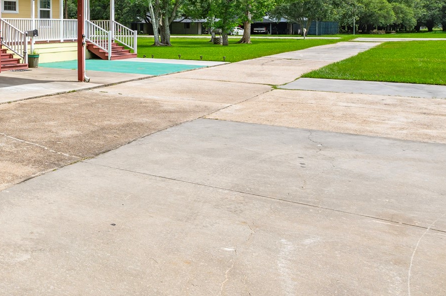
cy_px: 34
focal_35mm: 39
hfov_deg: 39.7
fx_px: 483
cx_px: -52
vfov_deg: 32.6
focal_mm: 16
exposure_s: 1/250
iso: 125
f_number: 11
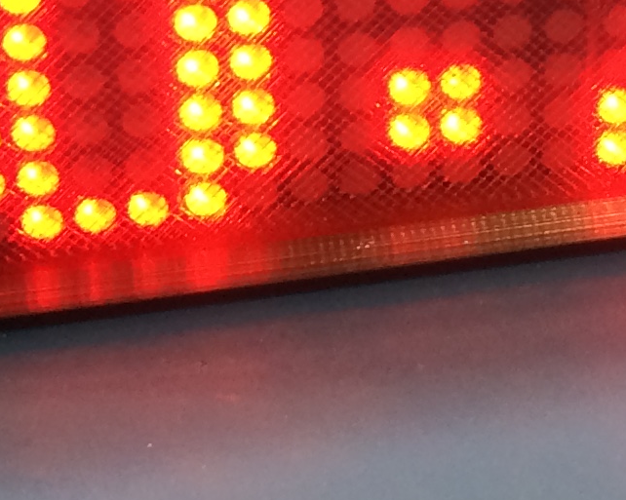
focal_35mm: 144
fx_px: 2667
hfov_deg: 13.3
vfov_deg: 10.6
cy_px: 7
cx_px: 483
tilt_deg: -33.9
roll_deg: -0.1
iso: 50
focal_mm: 4.15
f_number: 2.2
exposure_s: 1/33
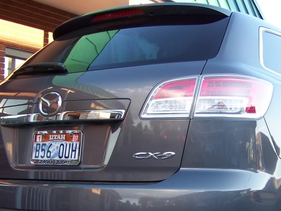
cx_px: 186
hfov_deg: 27.6
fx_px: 568
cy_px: 152
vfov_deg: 20.9
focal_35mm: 70
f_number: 2.8
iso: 64
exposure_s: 1/50
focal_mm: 5.9
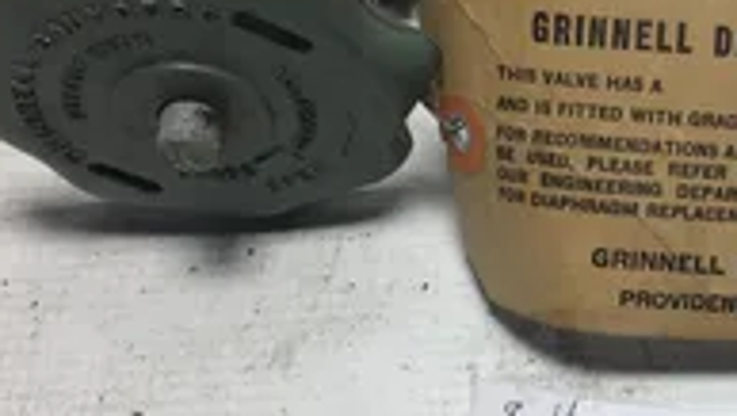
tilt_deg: -61.3
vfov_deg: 17.2
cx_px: 668
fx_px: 1369
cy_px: 317
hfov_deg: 28.9
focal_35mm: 70
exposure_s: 1/149
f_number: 2.4
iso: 25
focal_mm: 3.3
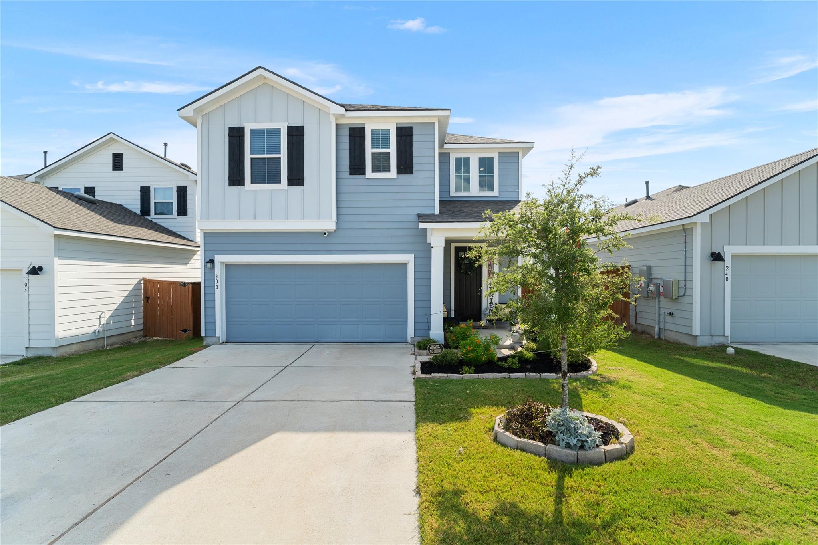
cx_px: 409
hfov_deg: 96.7
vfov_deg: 73.7
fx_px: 363
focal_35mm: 16
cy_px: 272
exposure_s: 1/50
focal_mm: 16
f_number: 10
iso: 250
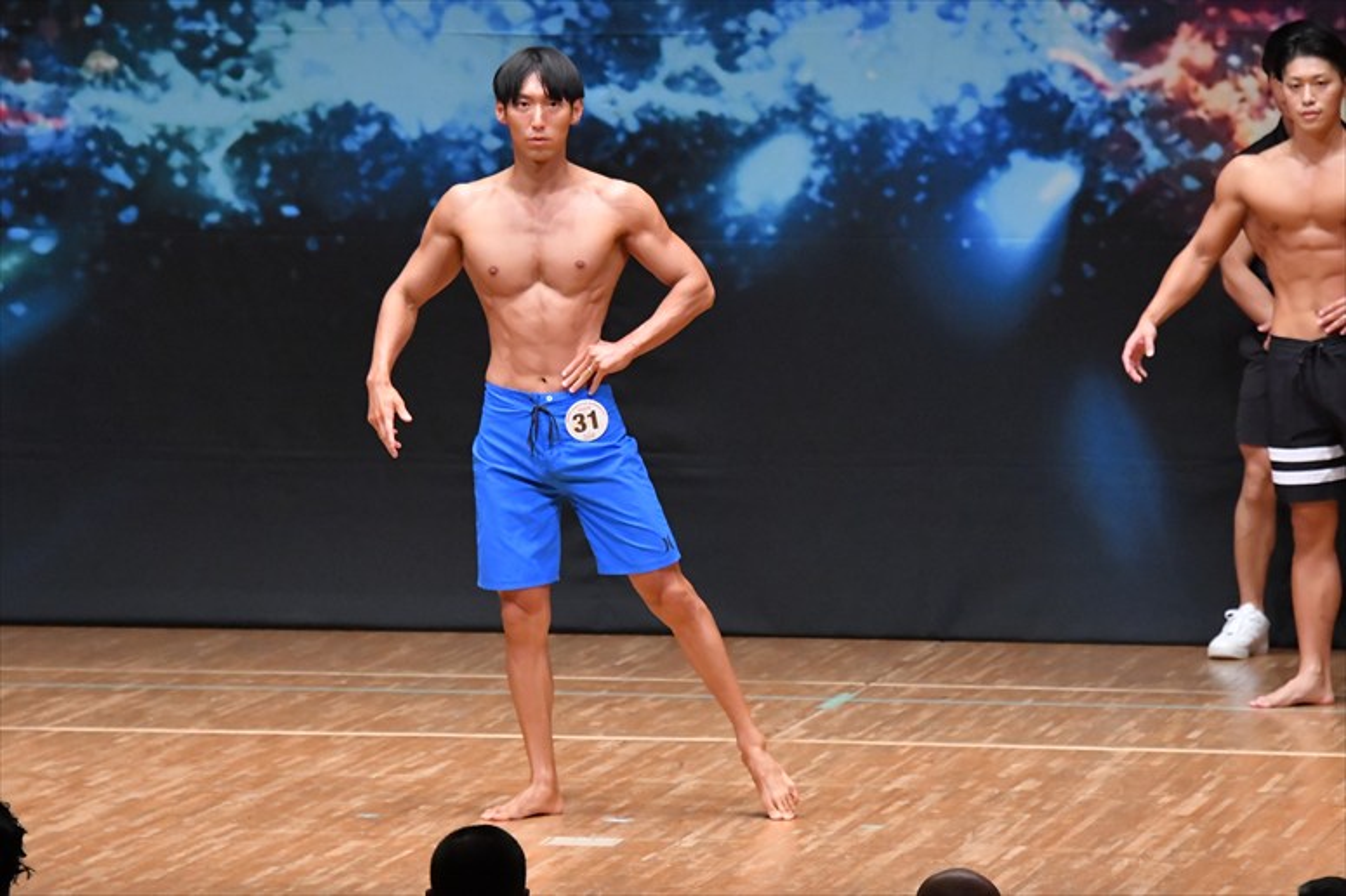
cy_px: 448
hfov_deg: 7.6
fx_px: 10090
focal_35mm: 270
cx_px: 673
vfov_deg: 5.1
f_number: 5.6
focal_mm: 180
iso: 8000
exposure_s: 1/400
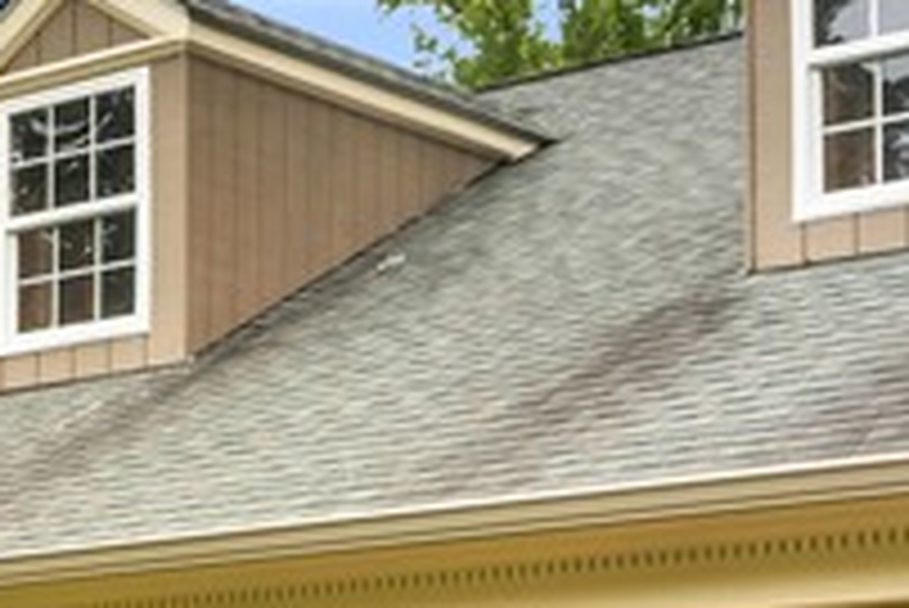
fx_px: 2982
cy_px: 975
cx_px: -639
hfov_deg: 15.3
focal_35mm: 118
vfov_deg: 11.1
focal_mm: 8.38
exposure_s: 1/120
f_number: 2.8
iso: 100
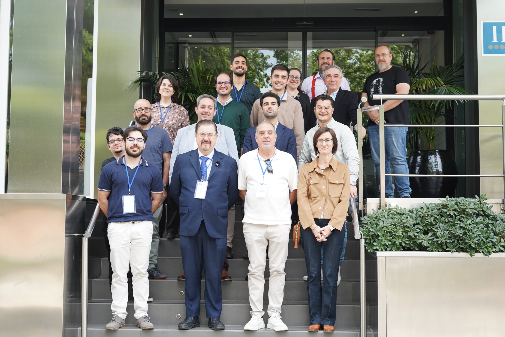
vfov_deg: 27.0
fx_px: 701
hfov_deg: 39.6
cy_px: 168
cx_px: 252
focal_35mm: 50
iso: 1600
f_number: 5
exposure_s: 1/800
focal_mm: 50
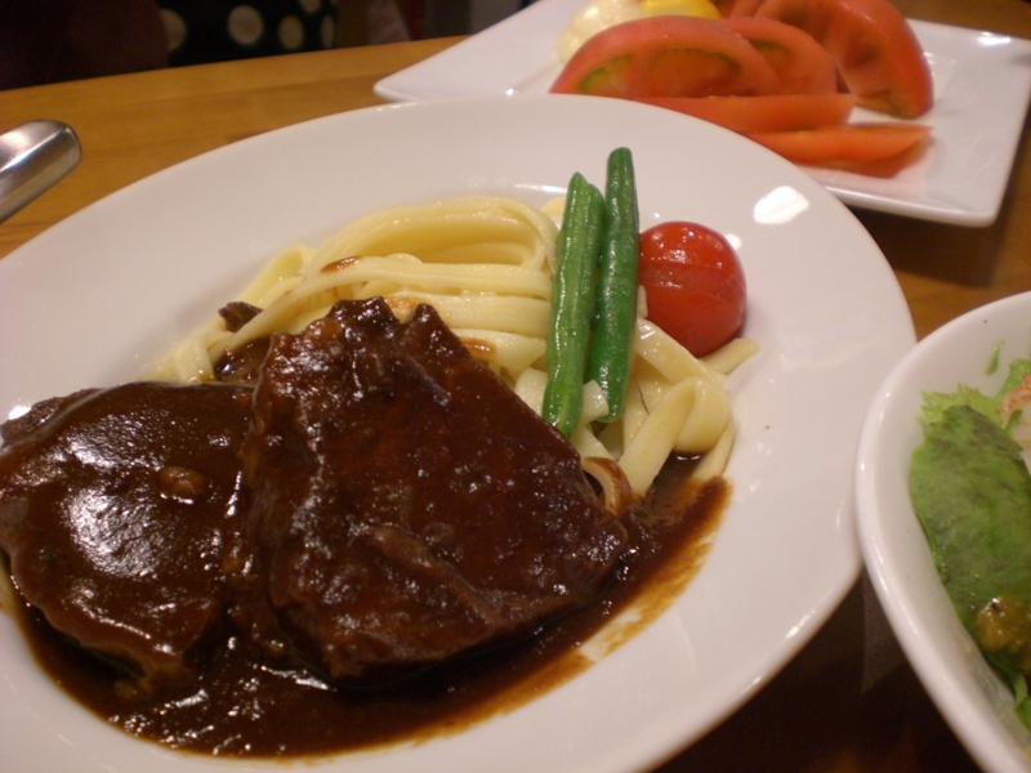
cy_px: 386
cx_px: 516
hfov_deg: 49.0
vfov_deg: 37.7
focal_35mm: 38
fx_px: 1132
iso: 200
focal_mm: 6.3
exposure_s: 1/25
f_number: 3.1
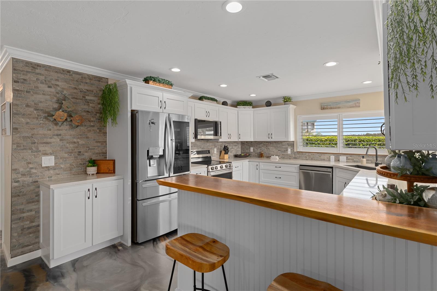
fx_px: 200
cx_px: 218
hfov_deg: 95.0
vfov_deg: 72.0
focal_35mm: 16
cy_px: 146
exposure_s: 1/6
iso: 250
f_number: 8
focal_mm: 11
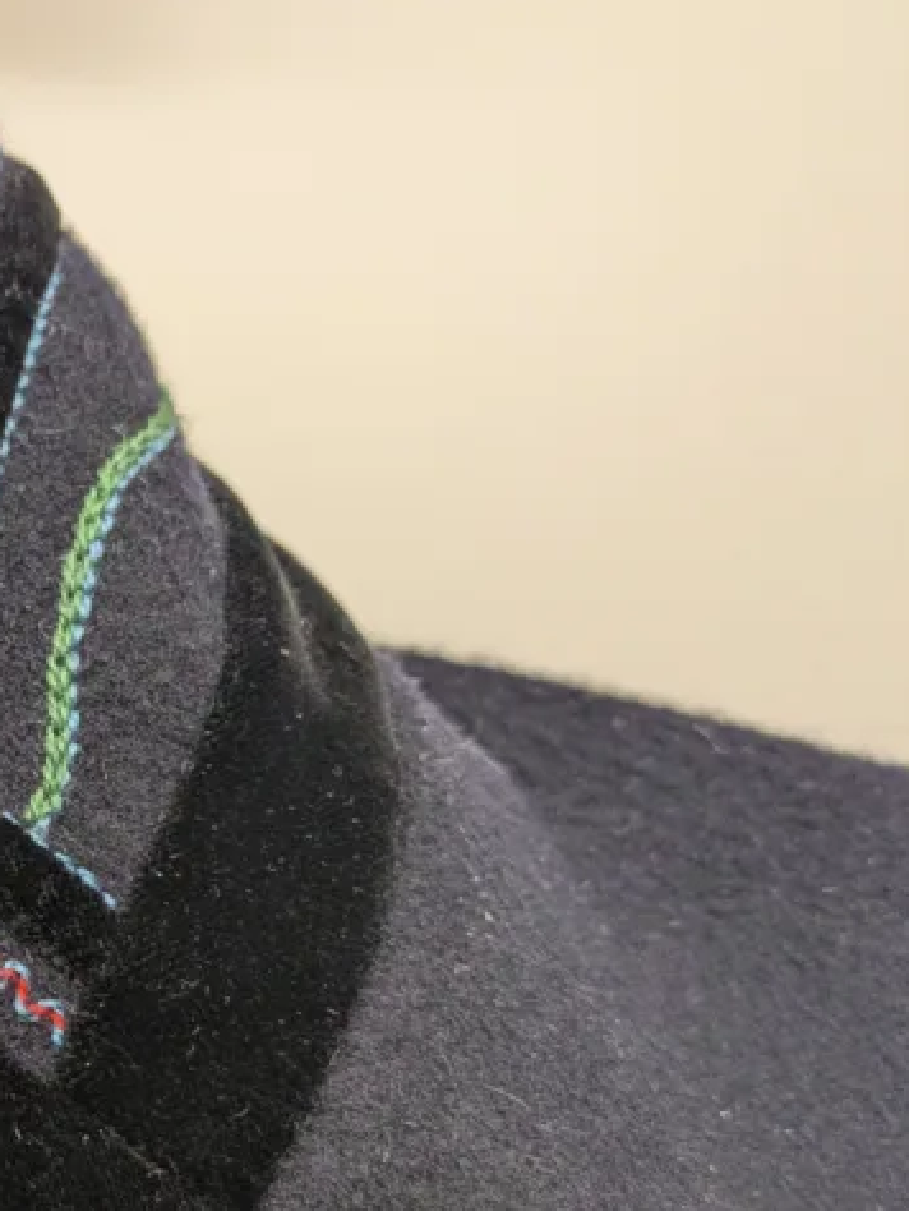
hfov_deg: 25.4
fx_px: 1889
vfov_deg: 35.0
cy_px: 846
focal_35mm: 54
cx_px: -55
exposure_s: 1/100
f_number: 1.89
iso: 71
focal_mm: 5.43
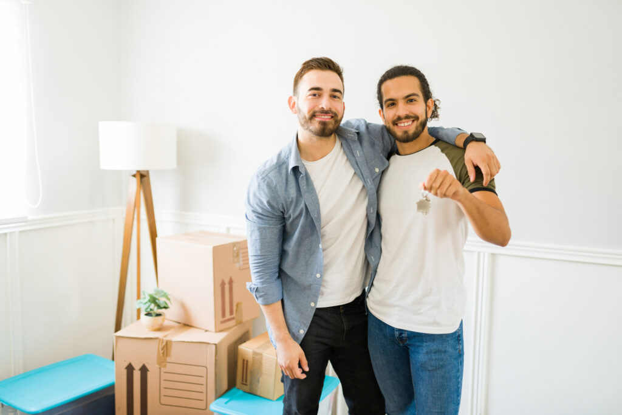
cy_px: 208
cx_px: 311
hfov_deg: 54.4
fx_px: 605
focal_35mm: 35
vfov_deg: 37.9
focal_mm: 35
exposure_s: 1/125
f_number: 1.6
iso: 640
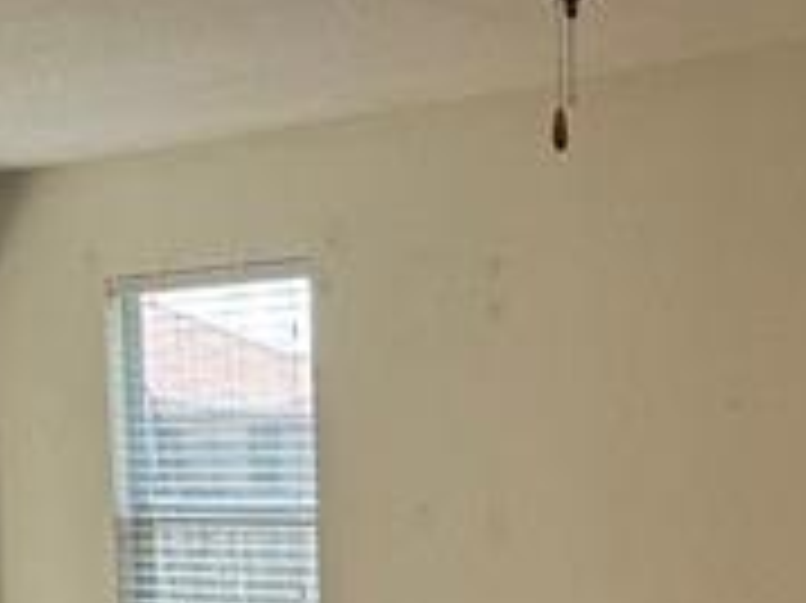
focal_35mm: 80
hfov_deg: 24.4
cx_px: 464
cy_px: 778
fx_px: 1861
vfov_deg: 17.3
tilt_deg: -8.6
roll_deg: -0.2
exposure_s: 1/120
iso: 64
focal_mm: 2.22
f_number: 2.2
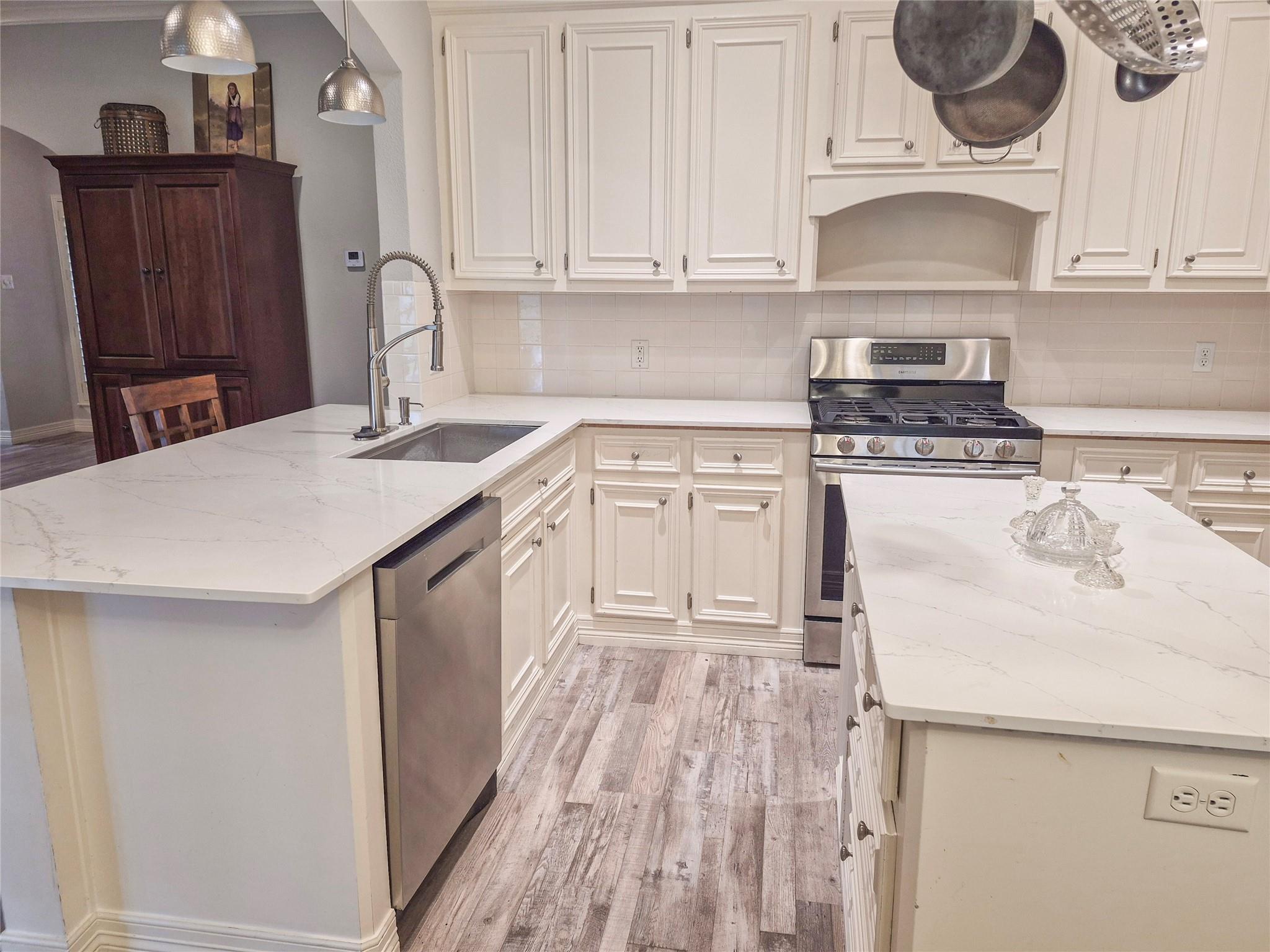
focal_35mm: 23
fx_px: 844
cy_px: 476
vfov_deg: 58.9
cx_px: 635
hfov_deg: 73.9
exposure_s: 1/120
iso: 200
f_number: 1.8
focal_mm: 5.4
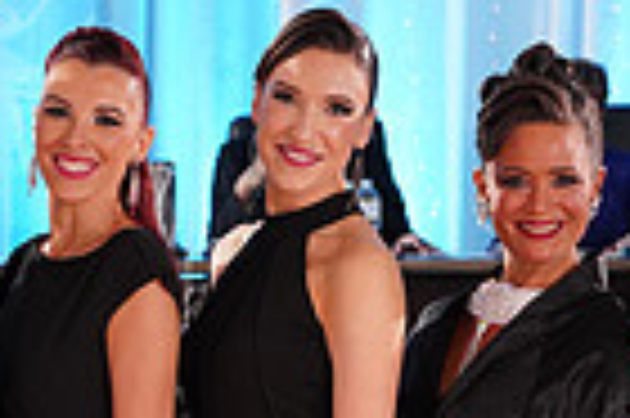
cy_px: 573
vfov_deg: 7.7
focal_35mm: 176
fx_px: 3078
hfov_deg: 11.6
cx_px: 126
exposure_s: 1/200
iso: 1600
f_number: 3.5
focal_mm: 42.5
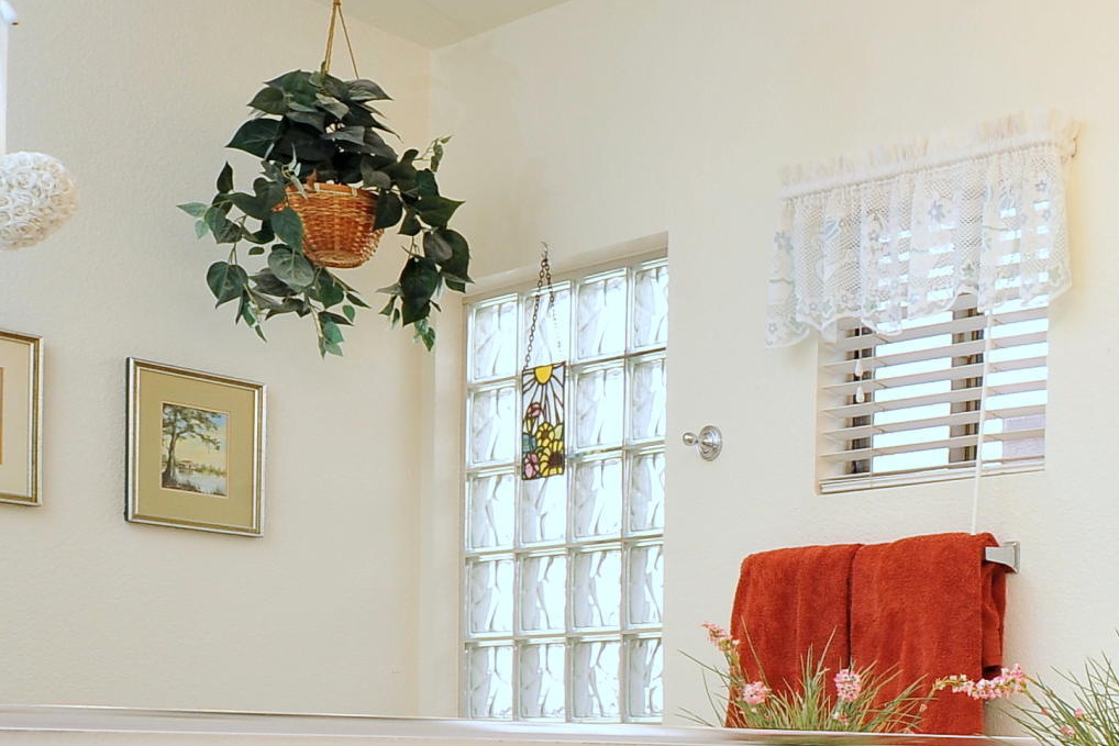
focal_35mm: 53
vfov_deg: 24.3
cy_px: 750
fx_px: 1648
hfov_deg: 29.7
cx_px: 1473
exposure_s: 1/50
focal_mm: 18
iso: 640
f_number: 10
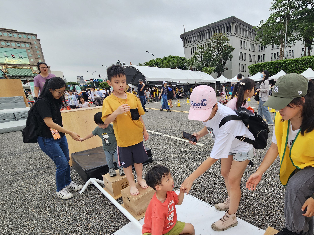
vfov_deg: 74.4
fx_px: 154
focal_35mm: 17
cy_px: 133
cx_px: 194
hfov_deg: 89.4
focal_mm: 2.2
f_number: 2.2
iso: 50
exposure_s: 1/127
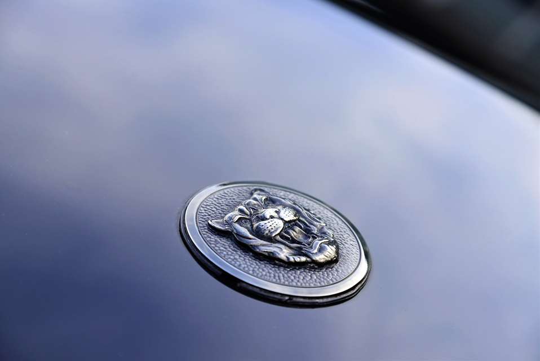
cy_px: 180
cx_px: 270
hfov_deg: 17.1
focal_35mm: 120
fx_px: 1801
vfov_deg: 11.4
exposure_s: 1/100
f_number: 6.3
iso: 200
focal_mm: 120
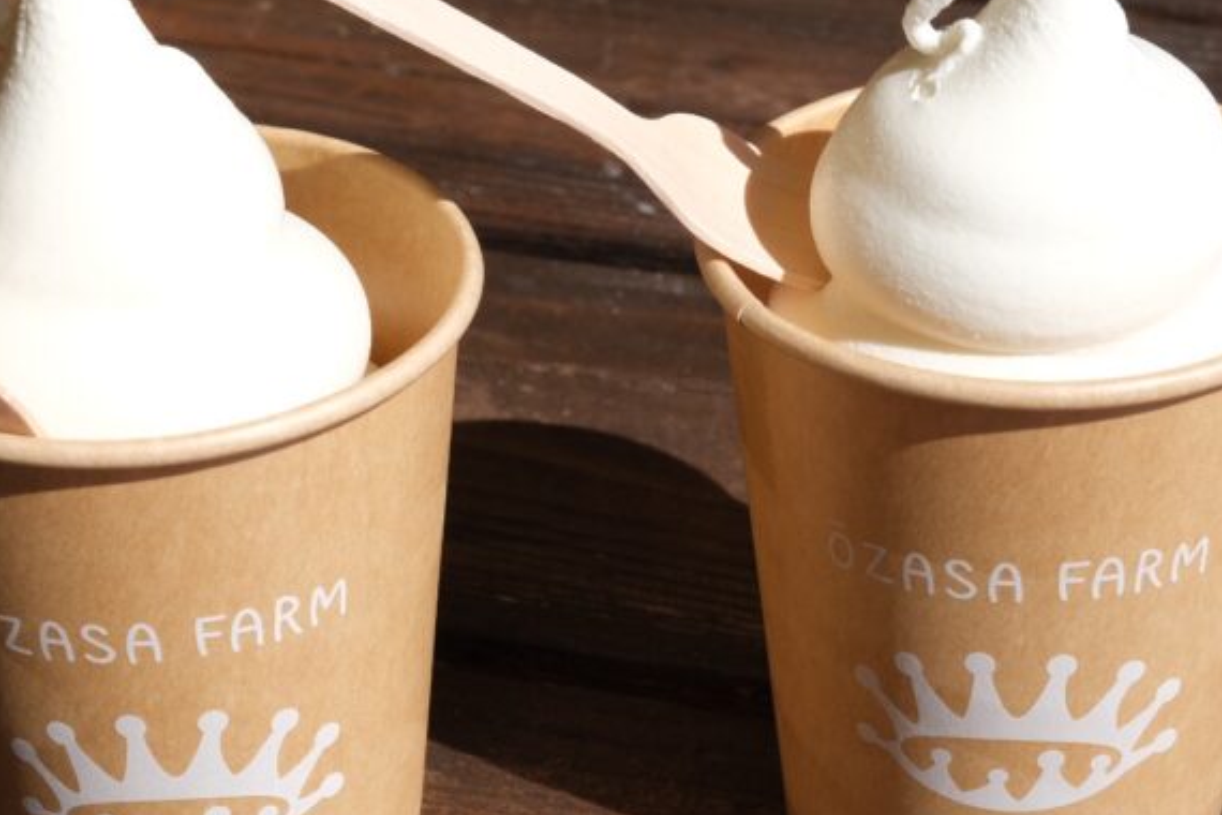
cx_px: 506
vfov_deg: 14.1
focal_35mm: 97
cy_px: 424
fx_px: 3292
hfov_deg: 21.0
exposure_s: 1/200
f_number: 11
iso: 160
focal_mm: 35.8
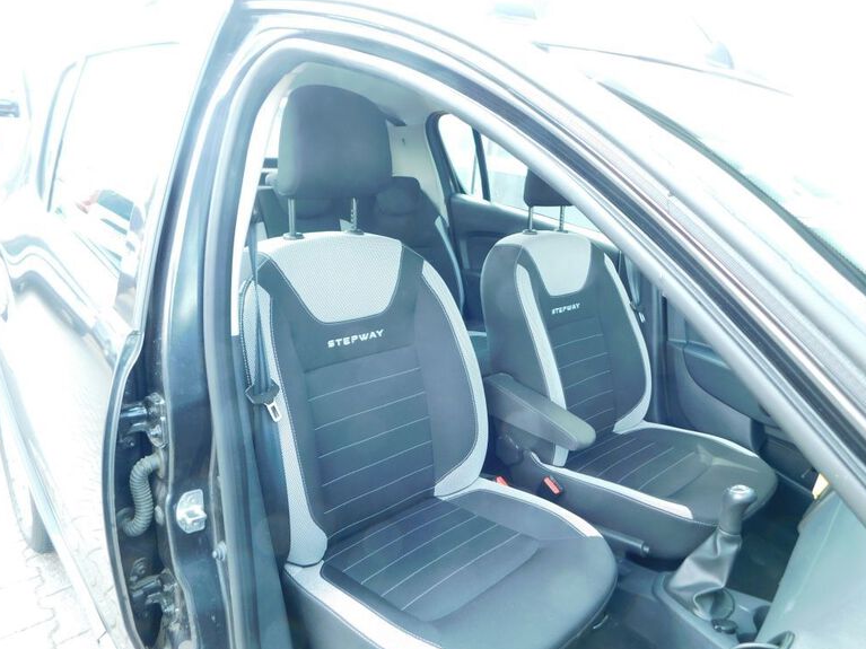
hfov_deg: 71.6
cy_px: 336
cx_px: 441
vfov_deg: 56.8
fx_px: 600
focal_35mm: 24
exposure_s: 1/40
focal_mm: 4
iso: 125
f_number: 3
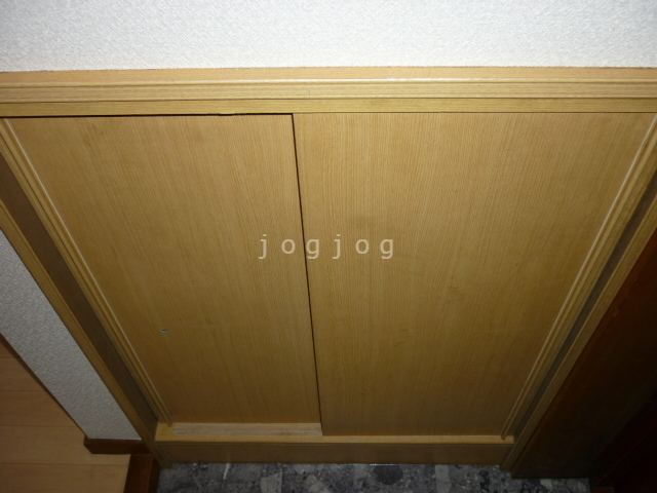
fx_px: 626
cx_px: 328
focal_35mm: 33
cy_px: 246
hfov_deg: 55.4
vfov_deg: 42.9
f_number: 2.8
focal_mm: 5.5
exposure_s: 1/30
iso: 100
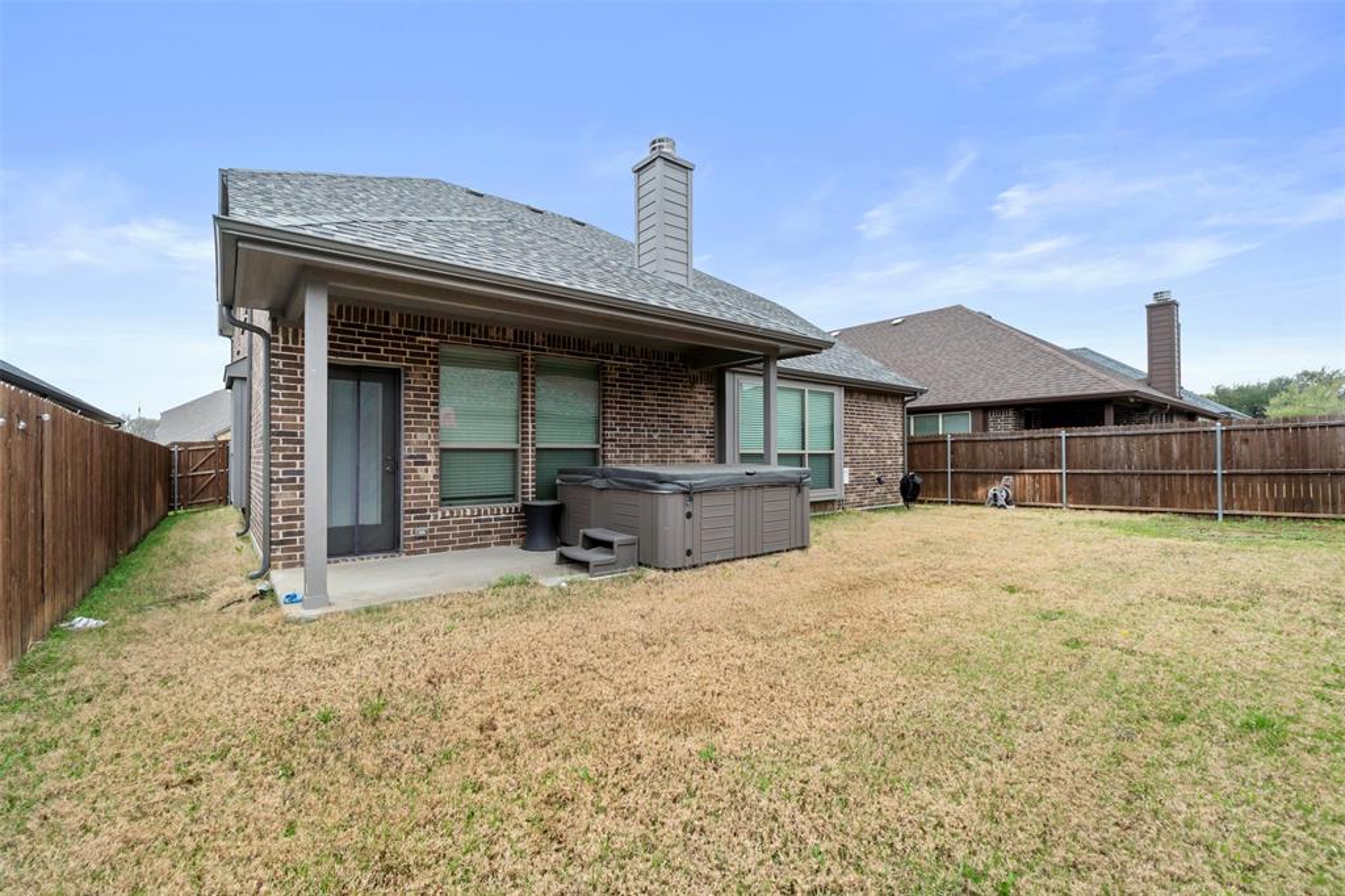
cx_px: 672
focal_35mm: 15
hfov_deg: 100.4
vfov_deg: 77.3
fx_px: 560
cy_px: 448
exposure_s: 1/125
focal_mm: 10
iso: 250
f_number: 9
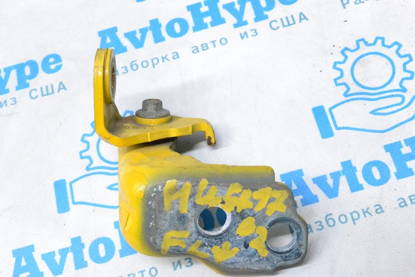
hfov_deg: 33.4
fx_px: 692
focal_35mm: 60
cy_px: 138
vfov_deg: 22.6
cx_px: 208
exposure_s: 1/160
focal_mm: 40
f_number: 9
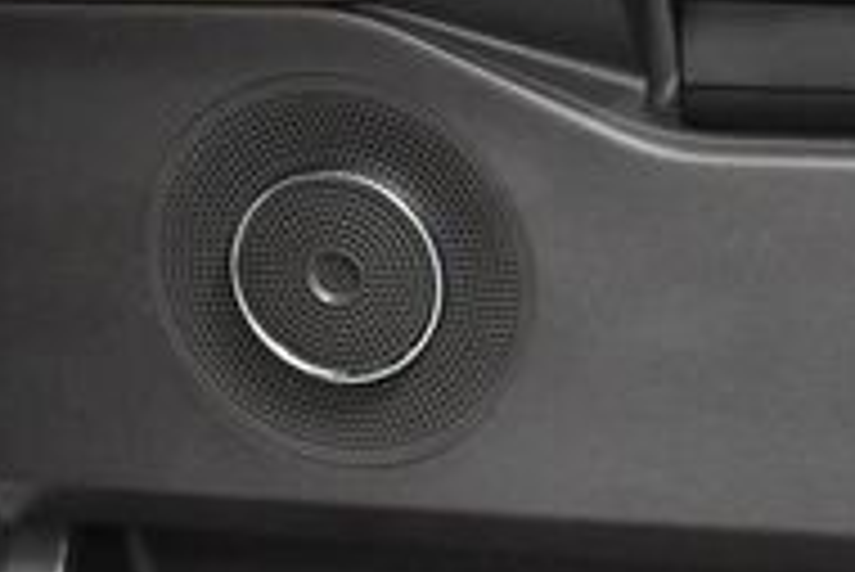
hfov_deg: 16.3
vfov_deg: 11.3
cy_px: 95
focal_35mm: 121
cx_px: 986
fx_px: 2876
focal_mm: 18
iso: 3200
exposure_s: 1/125
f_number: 3.5
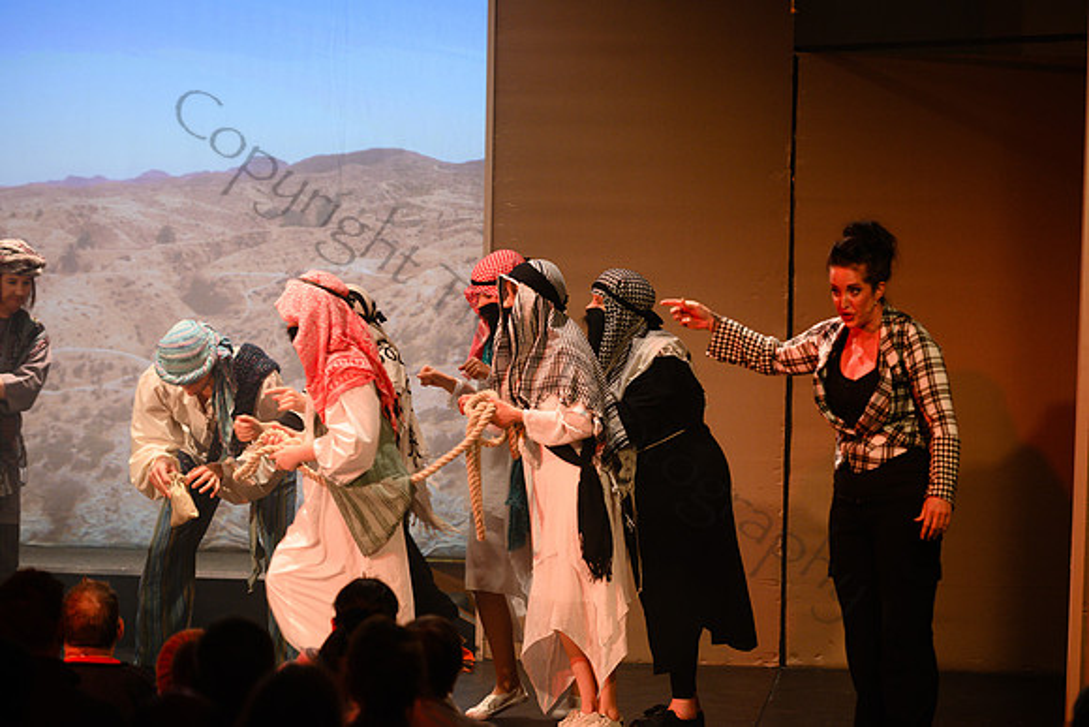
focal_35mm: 135
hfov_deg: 15.2
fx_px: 4085
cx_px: 544
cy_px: 364
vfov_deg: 10.2
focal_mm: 135
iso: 640
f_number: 2.8
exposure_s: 1/160
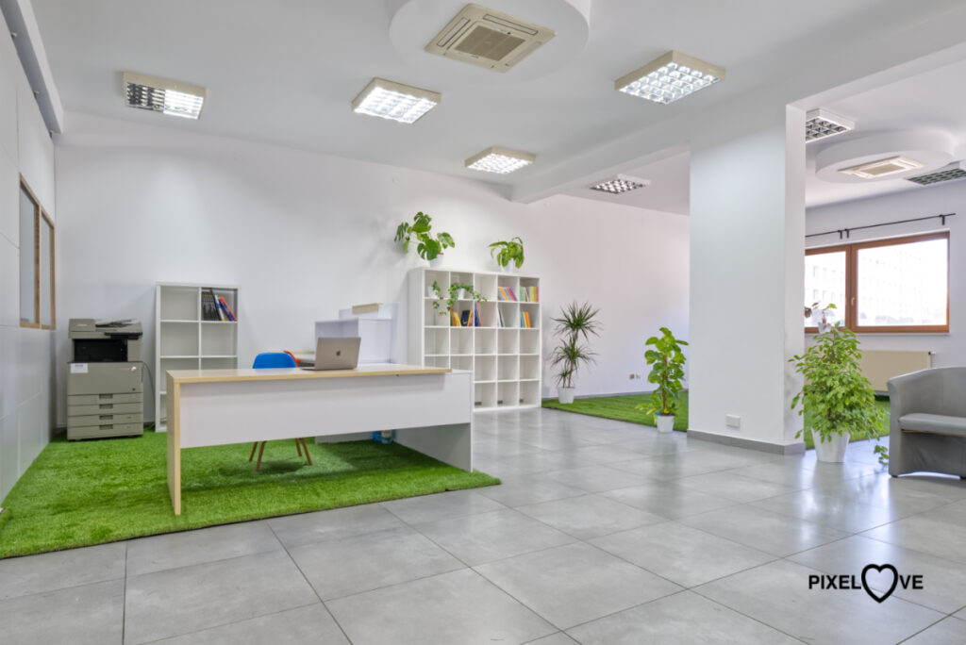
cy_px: 322
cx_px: 483
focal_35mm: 20
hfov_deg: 83.9
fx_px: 537
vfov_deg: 62.0
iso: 160
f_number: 8
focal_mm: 13.2
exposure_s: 1/2.5
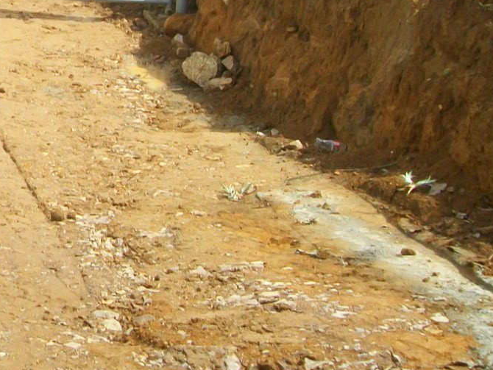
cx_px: -175
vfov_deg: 13.0
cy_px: -104
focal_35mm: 110
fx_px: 1567
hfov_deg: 16.7
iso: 64
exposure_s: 1/320
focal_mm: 6
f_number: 4.8
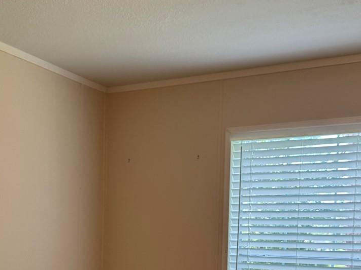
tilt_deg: -2.1
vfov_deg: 25.9
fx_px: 563
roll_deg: -2.3
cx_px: 199
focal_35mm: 54
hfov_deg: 35.5
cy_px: 259
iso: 80
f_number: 1.78
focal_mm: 6.76
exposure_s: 1/120
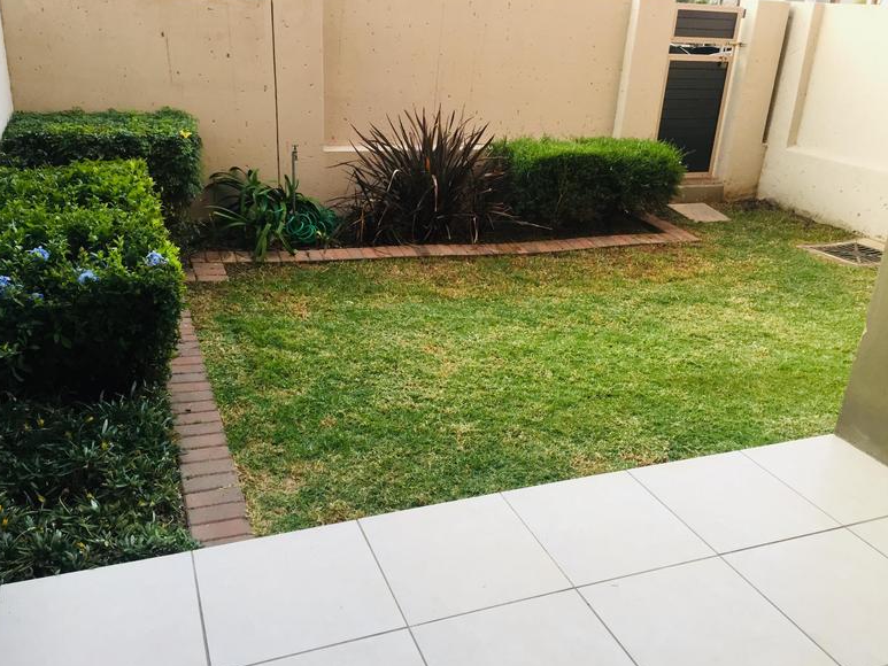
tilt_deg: -21.5
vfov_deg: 46.8
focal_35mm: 30
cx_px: 430
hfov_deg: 59.9
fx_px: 770
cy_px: 335
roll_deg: -2.7
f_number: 2.2
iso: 32
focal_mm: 4.15
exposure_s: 1/33
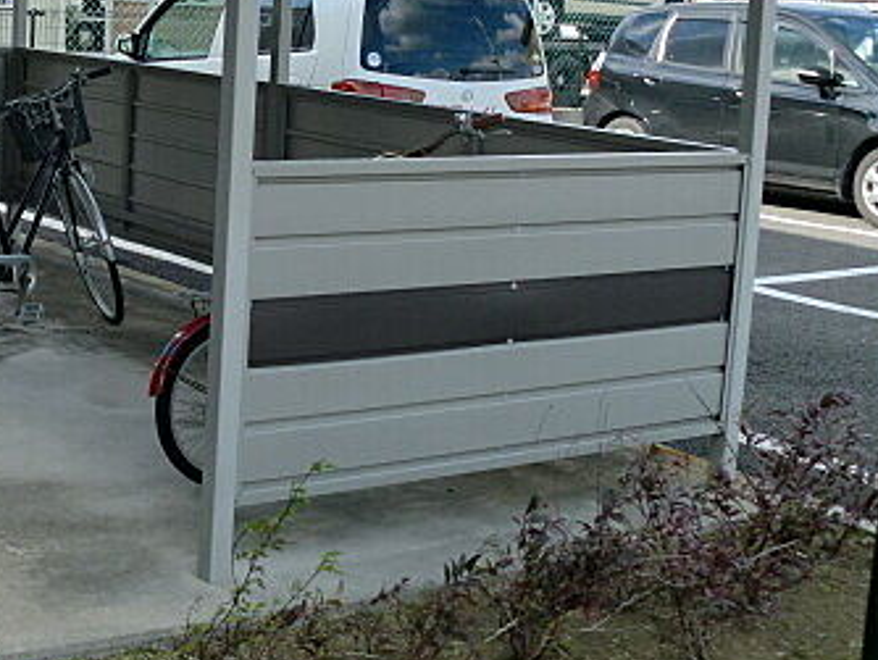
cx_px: 150
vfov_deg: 21.7
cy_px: 150
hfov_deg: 28.2
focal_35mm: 67
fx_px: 1701
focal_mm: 6.3
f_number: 3.1
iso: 64
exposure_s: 1/500
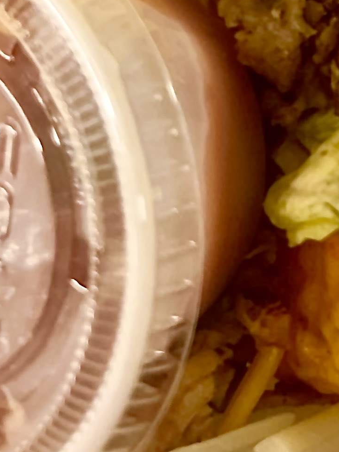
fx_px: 1411
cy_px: -304
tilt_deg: -56.0
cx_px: 617
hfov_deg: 12.5
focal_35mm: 108
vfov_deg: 16.0
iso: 160
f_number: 1.5
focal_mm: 5.7
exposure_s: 1/60
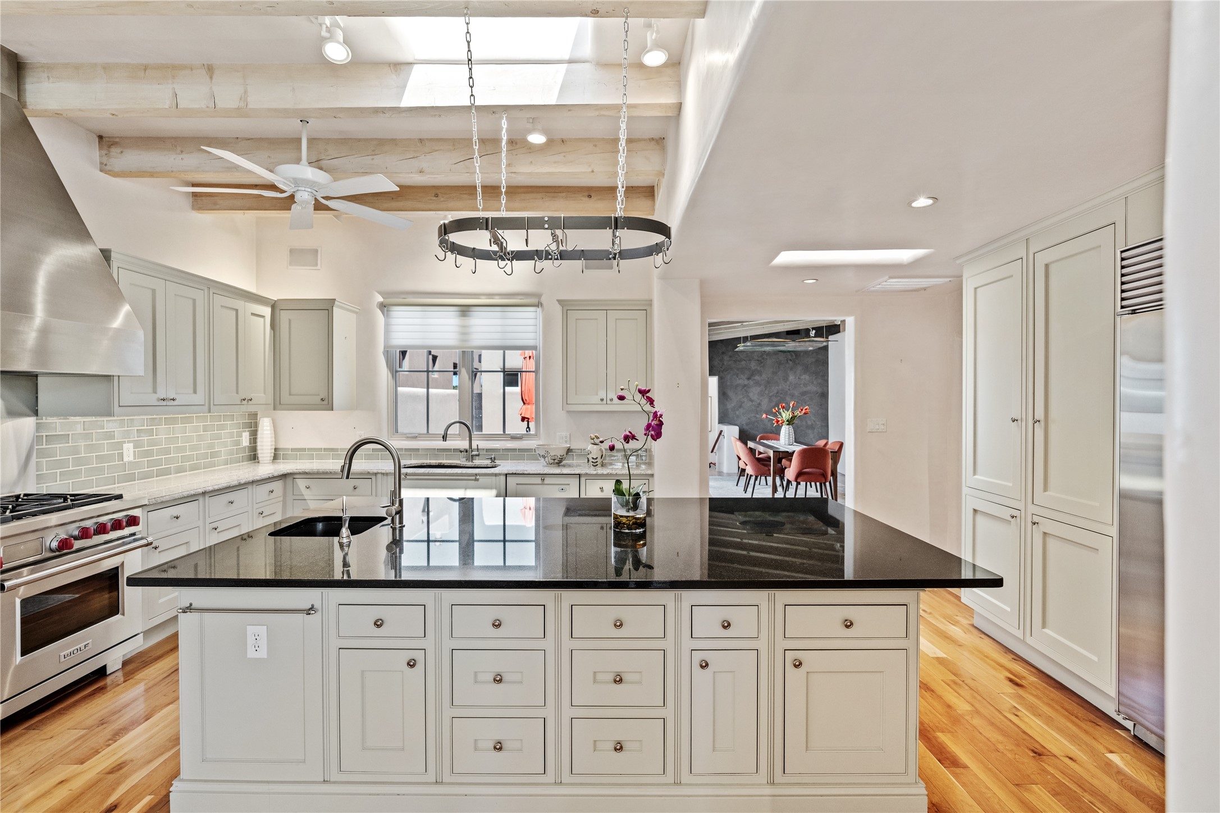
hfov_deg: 96.7
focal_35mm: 16
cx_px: 610
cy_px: 406
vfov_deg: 73.7
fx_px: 542
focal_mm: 16
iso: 800
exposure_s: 1/30
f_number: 4
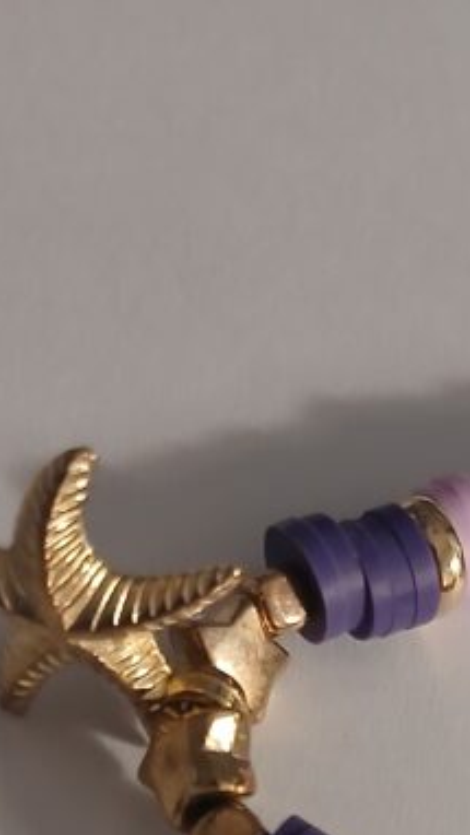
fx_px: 1683
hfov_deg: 15.4
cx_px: 549
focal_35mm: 76
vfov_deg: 24.5
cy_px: 1065
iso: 320
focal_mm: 3.98
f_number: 1.8
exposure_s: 1/25
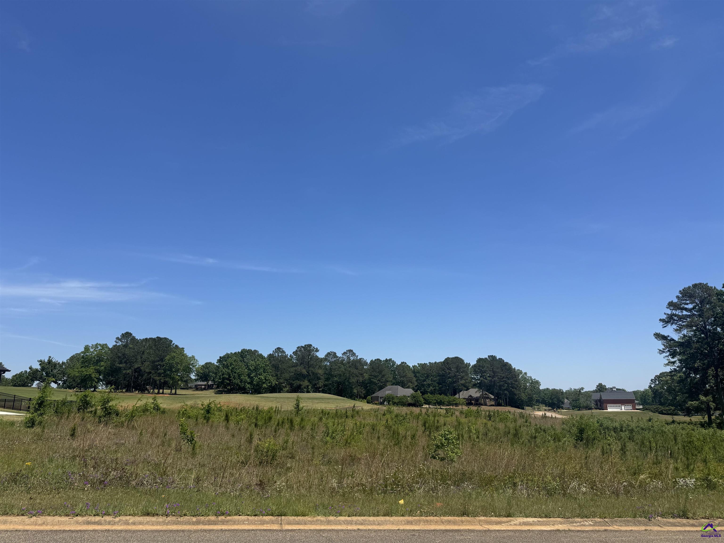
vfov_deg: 56.8
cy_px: 272
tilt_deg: +14.4
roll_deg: +0.6
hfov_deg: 71.6
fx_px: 502
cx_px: 362
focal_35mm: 24
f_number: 1.78
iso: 80
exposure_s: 1/5814
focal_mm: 6.76
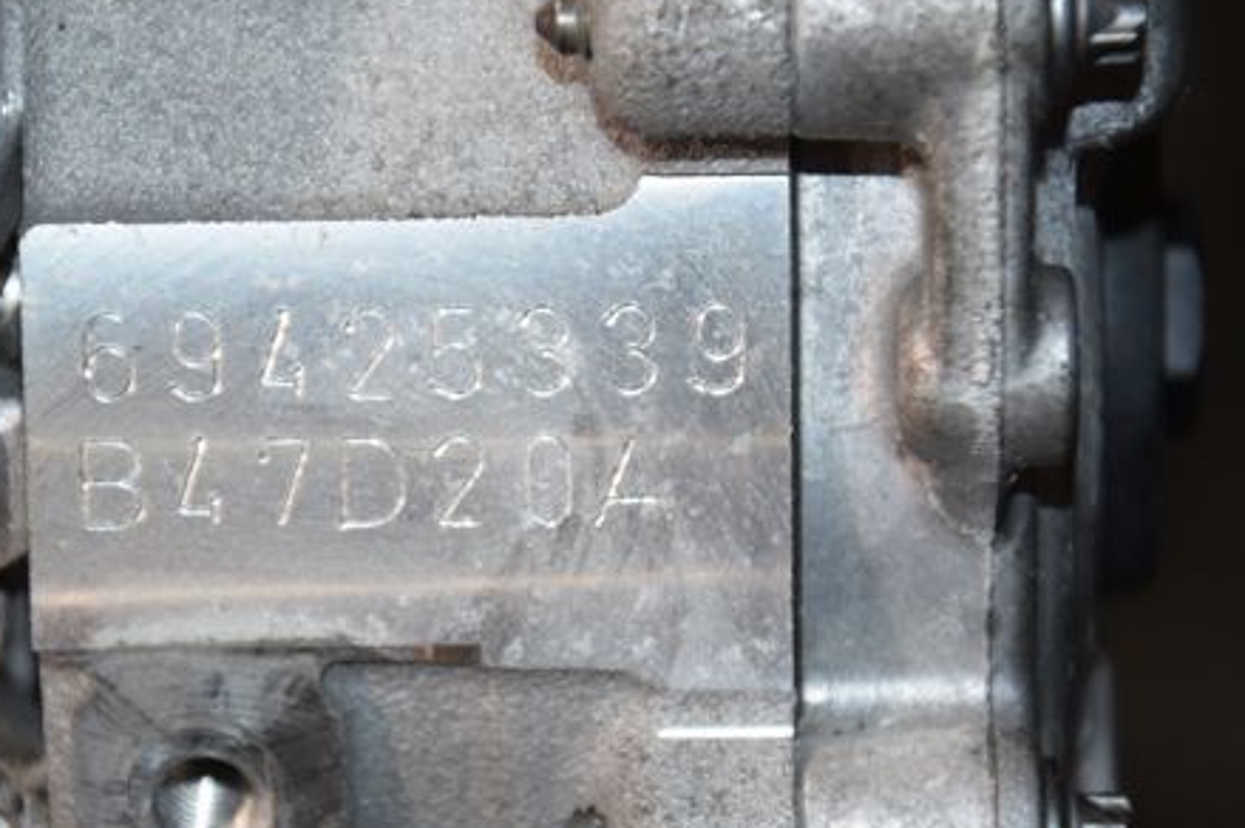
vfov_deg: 6.0
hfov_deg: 9.0
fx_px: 7939
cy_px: 474
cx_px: 414
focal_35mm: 230
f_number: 5.6
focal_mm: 105
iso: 1600
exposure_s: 1/60
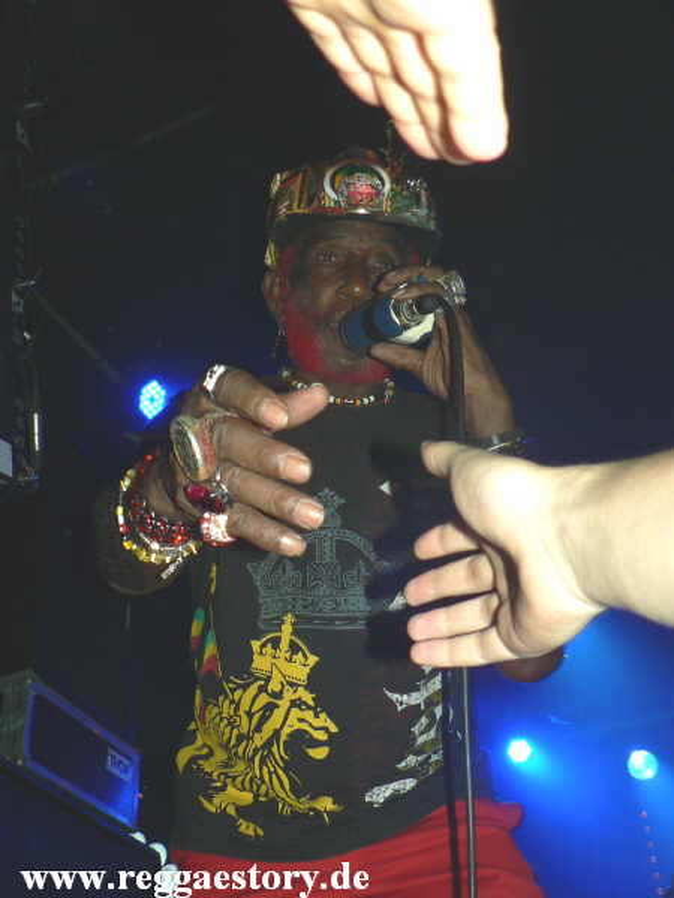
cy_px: 449
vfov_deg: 52.6
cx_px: 337
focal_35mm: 35
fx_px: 909
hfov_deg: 40.7
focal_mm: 6
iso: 100
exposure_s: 1/60
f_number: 2.8
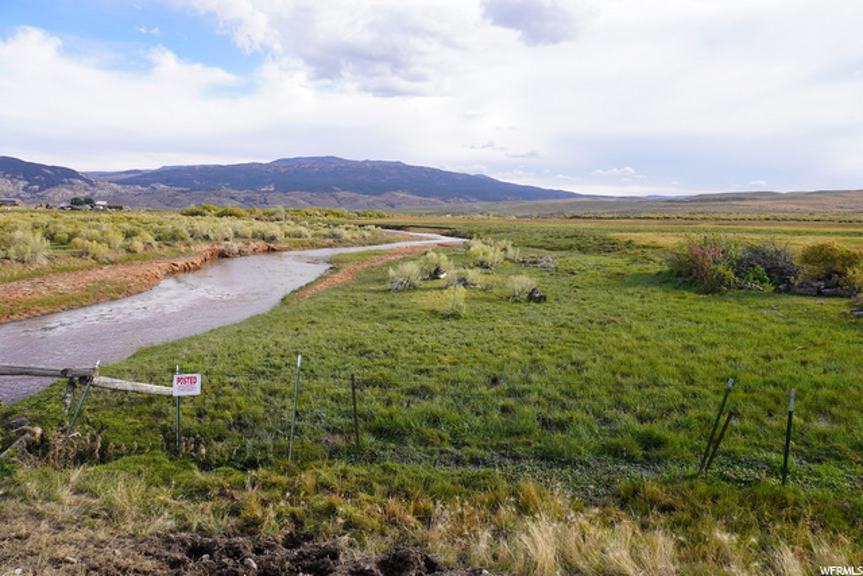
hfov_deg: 73.7
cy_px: 288
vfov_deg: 53.2
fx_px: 575
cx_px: 432
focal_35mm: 24
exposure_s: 1/100
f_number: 7.1
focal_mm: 16
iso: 100
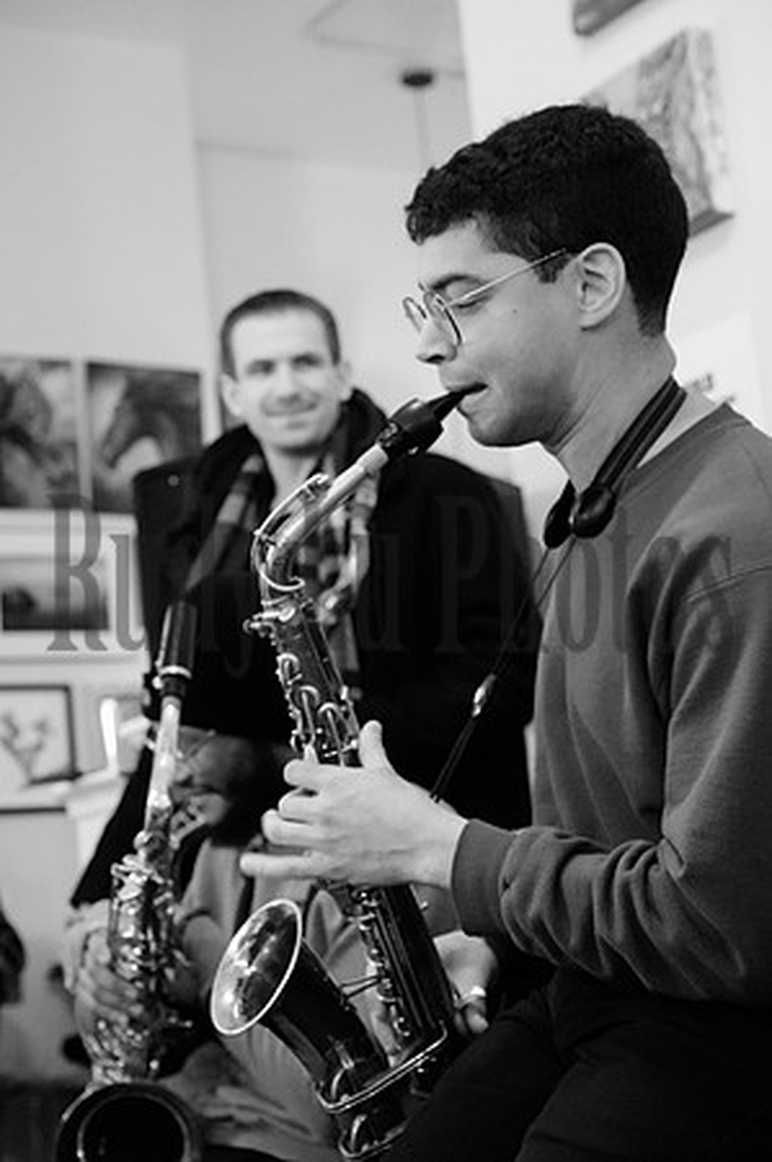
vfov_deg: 31.5
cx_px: 386
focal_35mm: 64
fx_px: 2063
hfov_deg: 21.2
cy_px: 581
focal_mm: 64
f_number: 6.3
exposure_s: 1/10
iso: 12800
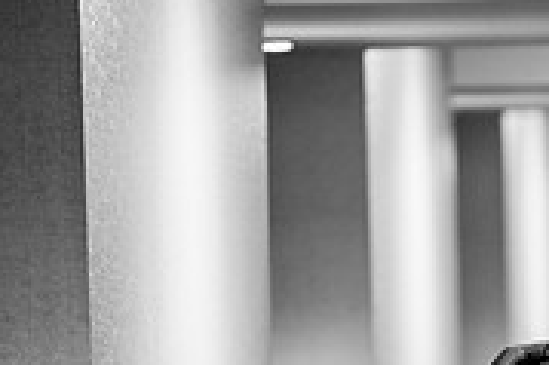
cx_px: 586
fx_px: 9400
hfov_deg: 3.3
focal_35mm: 617
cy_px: 374
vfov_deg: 2.2
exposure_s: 1/40
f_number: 2.8
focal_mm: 190
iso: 500
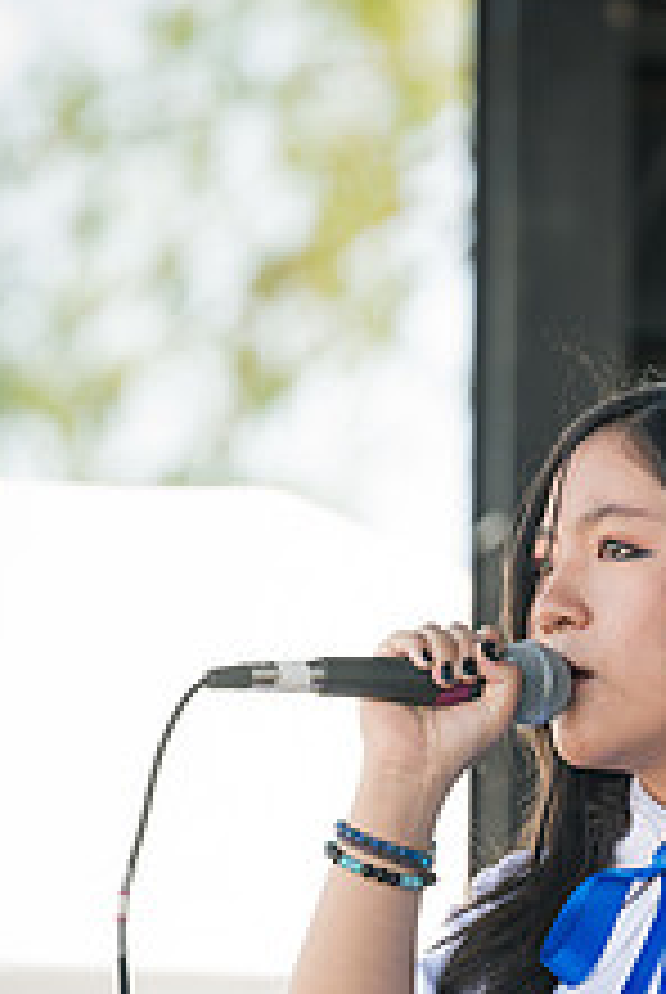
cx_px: 578
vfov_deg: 5.3
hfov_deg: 3.6
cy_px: 1003
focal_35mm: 386
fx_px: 10677
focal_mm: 190
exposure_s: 1/320
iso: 320
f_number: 4.5
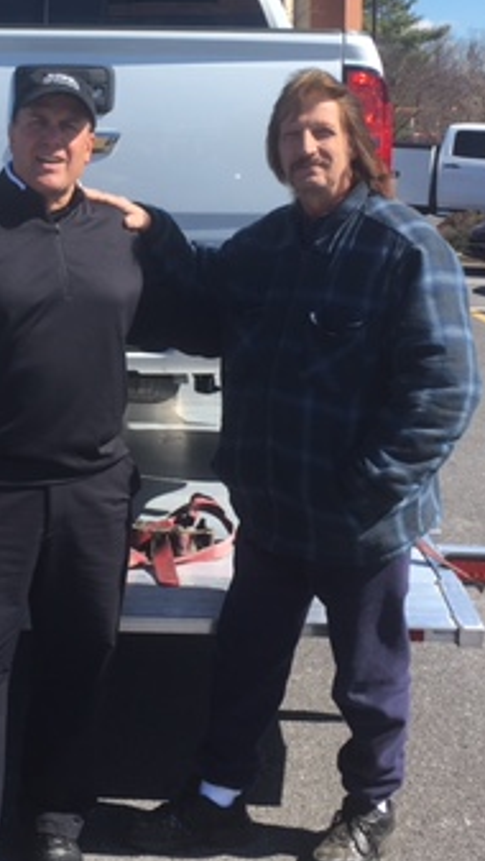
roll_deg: +0.6
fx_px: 1369
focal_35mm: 60
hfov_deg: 19.9
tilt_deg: -8.6
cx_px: 94
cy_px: 307
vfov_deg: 34.6
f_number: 2.2
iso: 25
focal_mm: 4.15
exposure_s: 1/1148
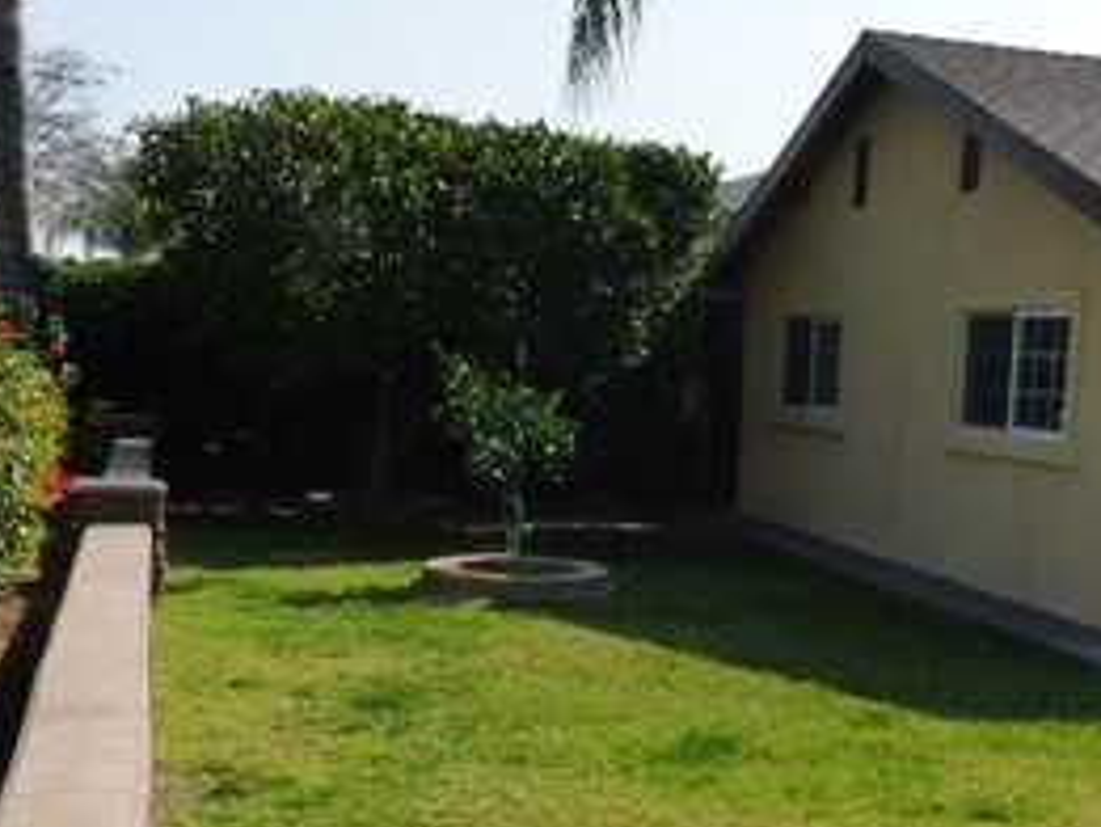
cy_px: 759
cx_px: 742
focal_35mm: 49
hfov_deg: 38.4
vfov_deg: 28.4
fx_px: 1559
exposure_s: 1/640
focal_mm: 3.58
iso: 200
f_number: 5.6
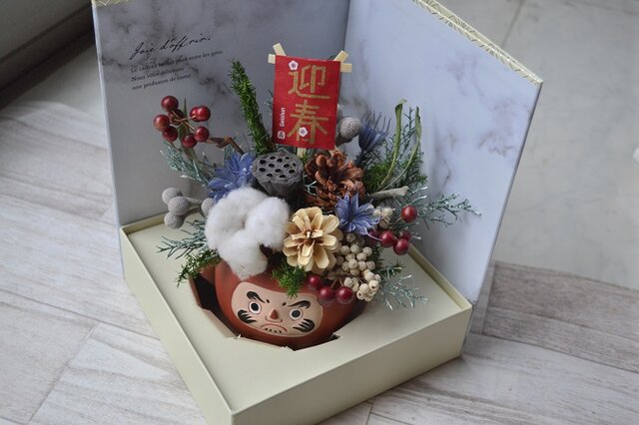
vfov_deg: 30.8
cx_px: 320
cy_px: 212
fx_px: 772
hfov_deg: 45.0
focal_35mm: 44
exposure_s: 1/40
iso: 400
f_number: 4.5
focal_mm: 29
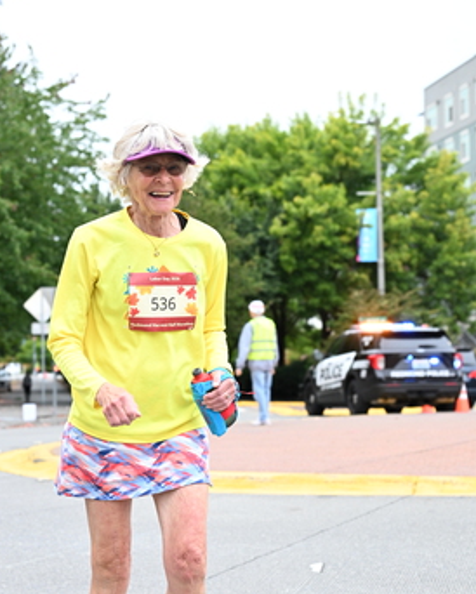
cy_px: 358
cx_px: 182
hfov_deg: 19.9
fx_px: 1355
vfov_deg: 24.7
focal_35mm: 77
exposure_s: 1/500
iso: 1600
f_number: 4
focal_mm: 51
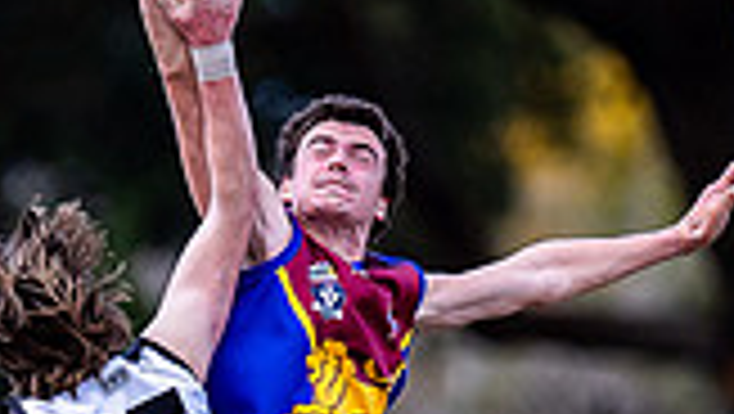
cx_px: 26
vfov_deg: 0.5
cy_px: 585
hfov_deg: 0.9
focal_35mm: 2520
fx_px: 49086
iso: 500
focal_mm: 500
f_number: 4
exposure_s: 1/1600
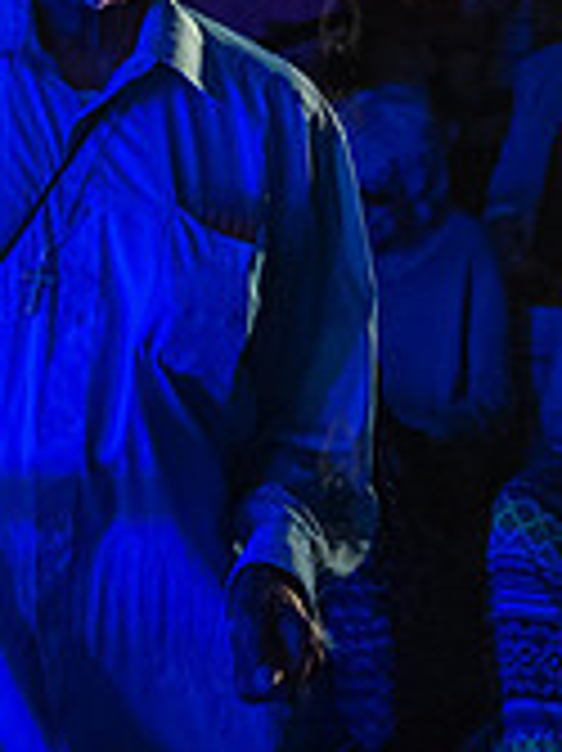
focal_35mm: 127
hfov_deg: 11.7
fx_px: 2753
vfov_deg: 15.3
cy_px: 52
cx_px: 337
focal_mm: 38
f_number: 3.5
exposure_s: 1/160
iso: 5000
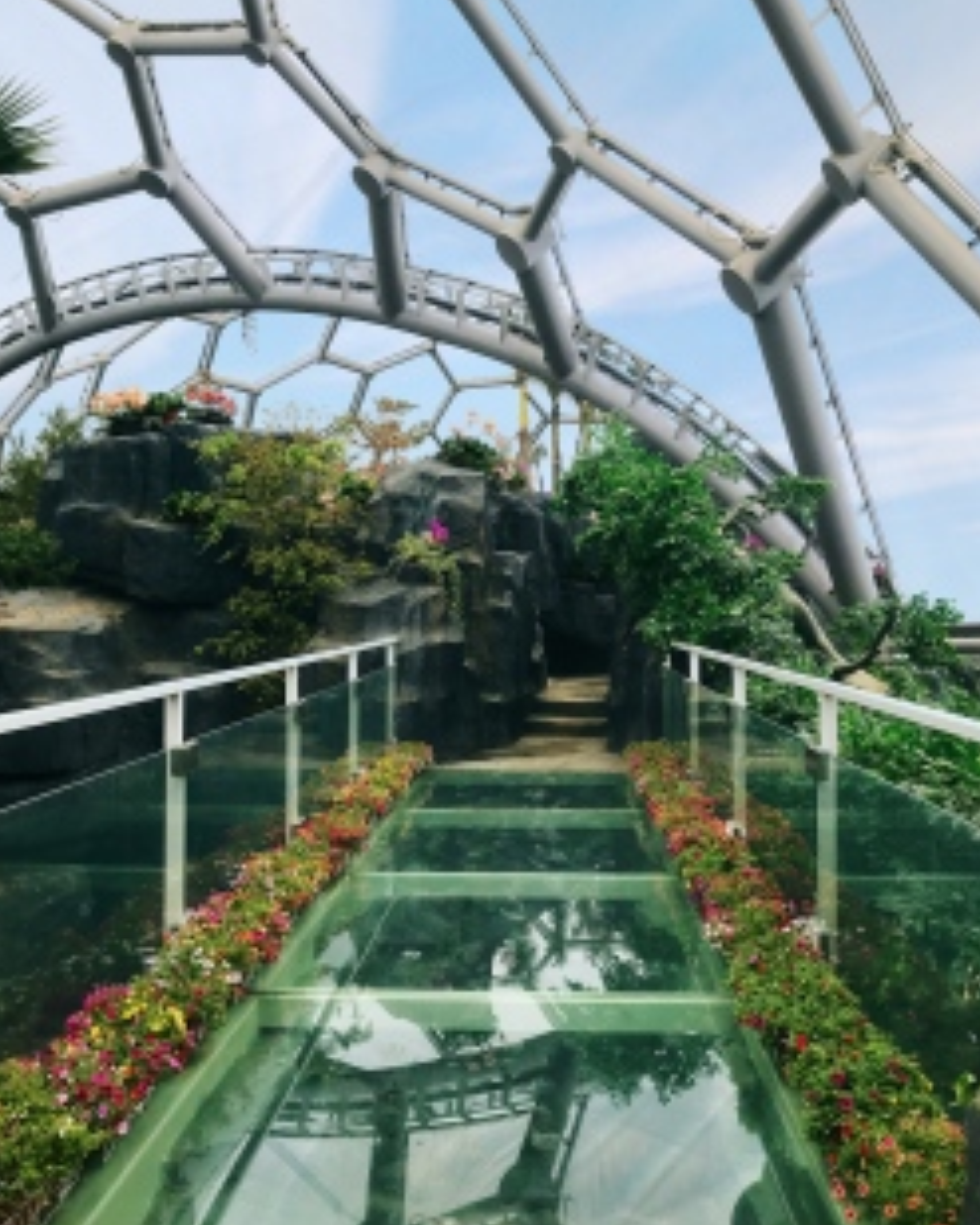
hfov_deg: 47.1
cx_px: 494
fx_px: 1124
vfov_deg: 57.2
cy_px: 603
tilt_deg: +0.7
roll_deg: -1.0
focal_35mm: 31
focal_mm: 3.99
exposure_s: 1/1473
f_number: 1.8
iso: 20
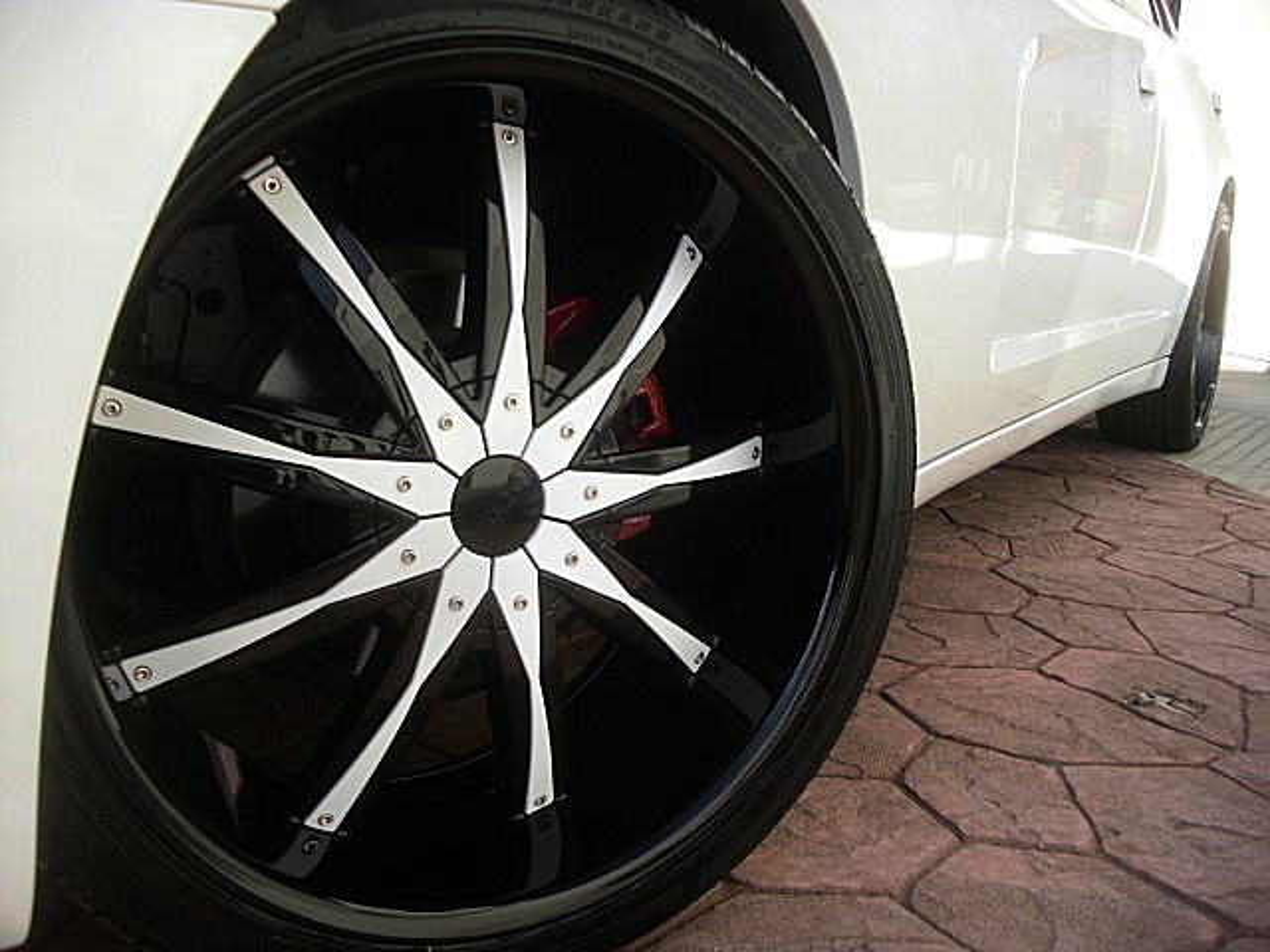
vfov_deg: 39.7
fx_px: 1321
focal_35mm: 36
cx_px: 635
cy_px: 476
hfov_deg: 51.4
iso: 50
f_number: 2.8
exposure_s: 1/320
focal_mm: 6.3
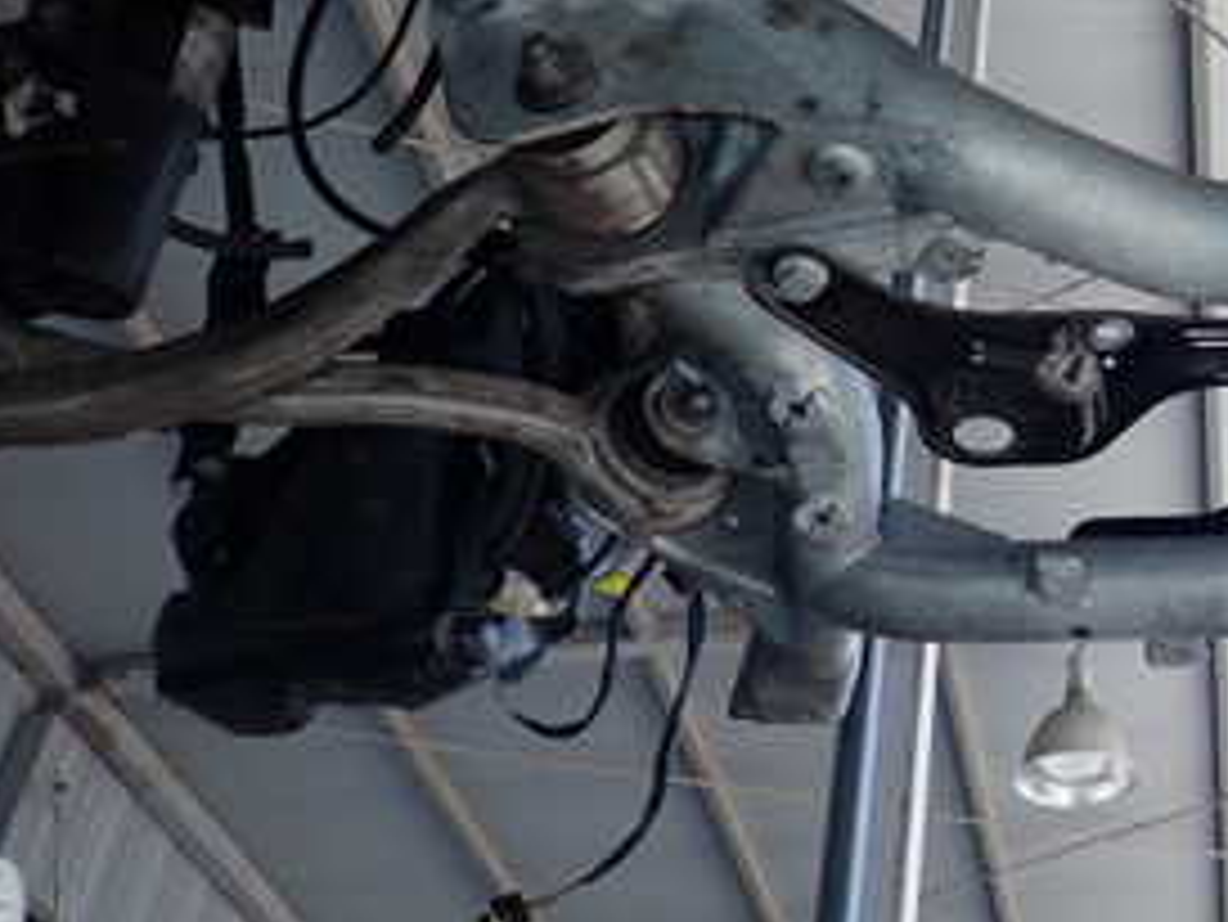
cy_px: 180
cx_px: 1295
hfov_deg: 31.6
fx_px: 1952
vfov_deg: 26.1
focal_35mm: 55
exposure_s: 1/320
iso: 100
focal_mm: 4.5
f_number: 2
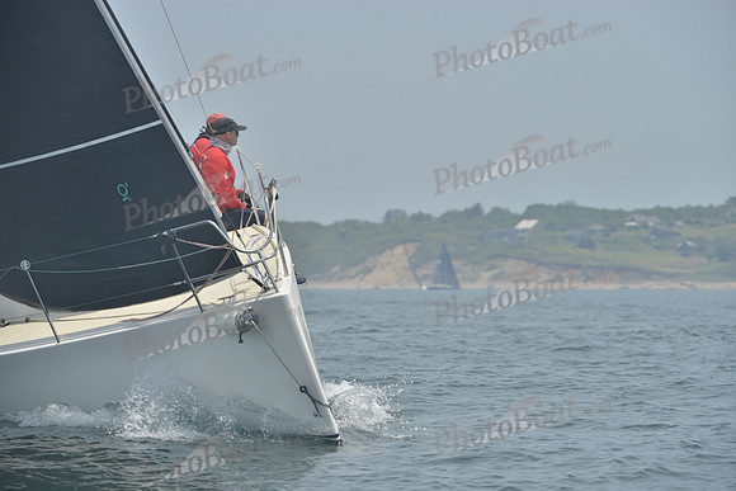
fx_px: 4908
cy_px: 246
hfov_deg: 8.6
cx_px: 368
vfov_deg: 5.7
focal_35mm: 240
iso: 280
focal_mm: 240
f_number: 8
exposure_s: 1/1000
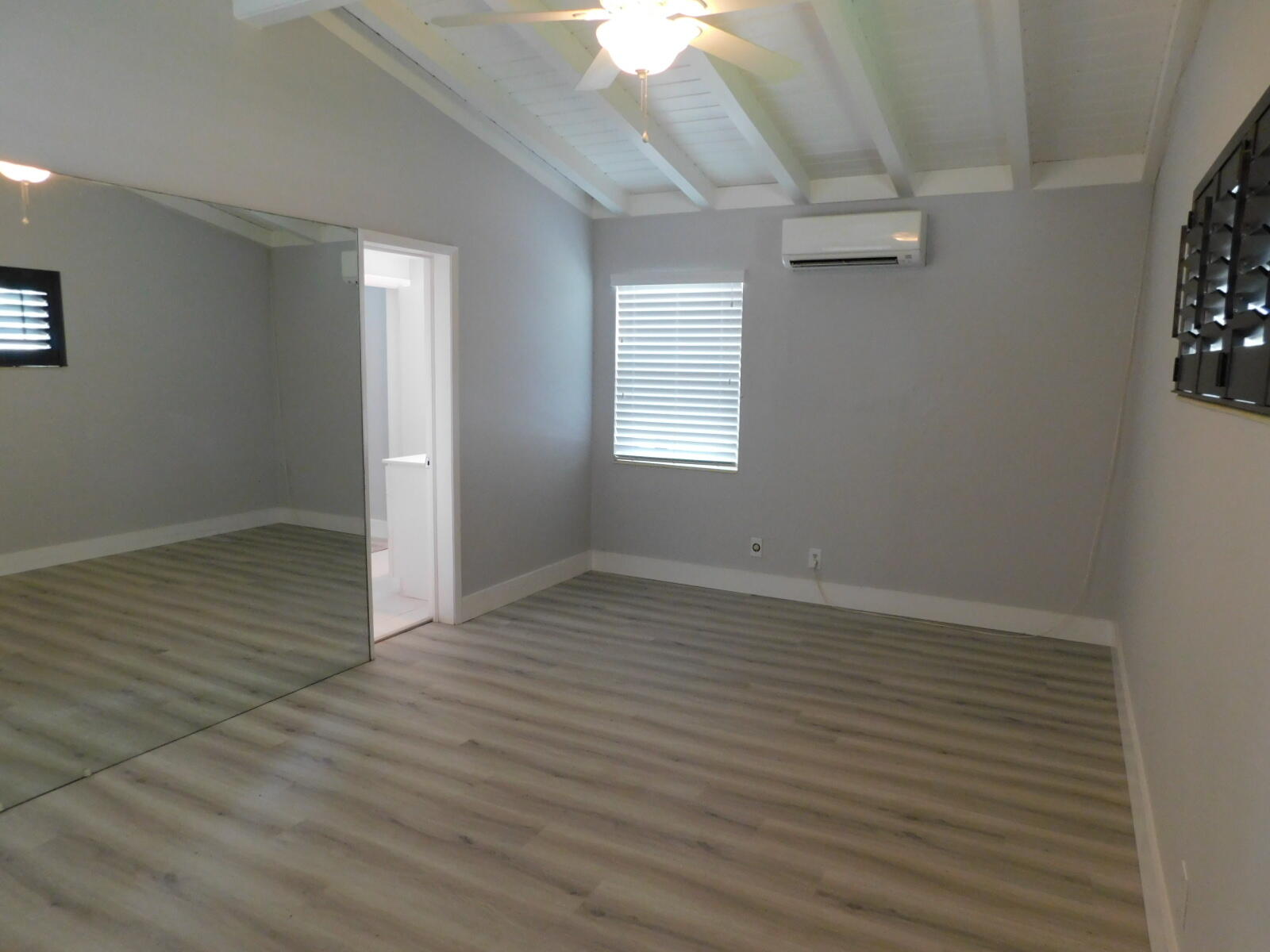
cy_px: 476
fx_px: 844
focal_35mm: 23
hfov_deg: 73.9
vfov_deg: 58.9
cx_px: 635
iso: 320
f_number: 3
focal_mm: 4
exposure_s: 1/30
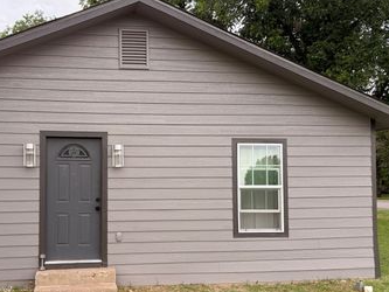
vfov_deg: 39.4
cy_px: 182
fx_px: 405
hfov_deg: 50.1
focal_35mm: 36
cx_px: 118
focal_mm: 6.76
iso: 125
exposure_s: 1/160
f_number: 1.78
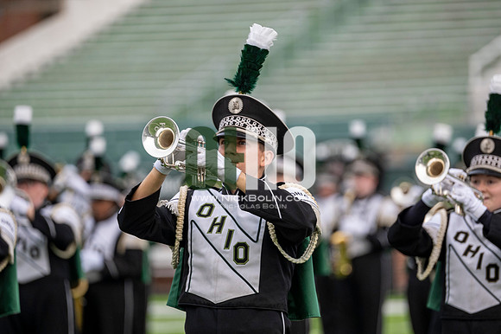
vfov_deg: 4.6
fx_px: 4172
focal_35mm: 300
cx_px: 250
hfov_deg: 6.9
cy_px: 167
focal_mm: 200
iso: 250
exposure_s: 1/500
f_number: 2.8
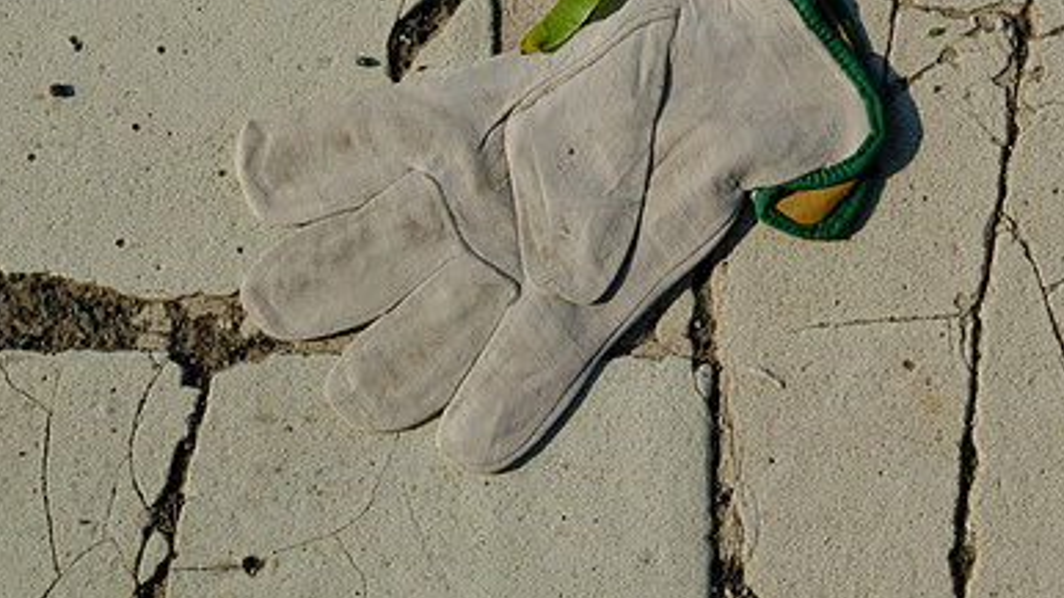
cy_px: 90
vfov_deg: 14.1
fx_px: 2398
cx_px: 783
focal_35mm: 85
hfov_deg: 24.8
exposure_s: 1/180
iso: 200
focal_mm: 35.8
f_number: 16
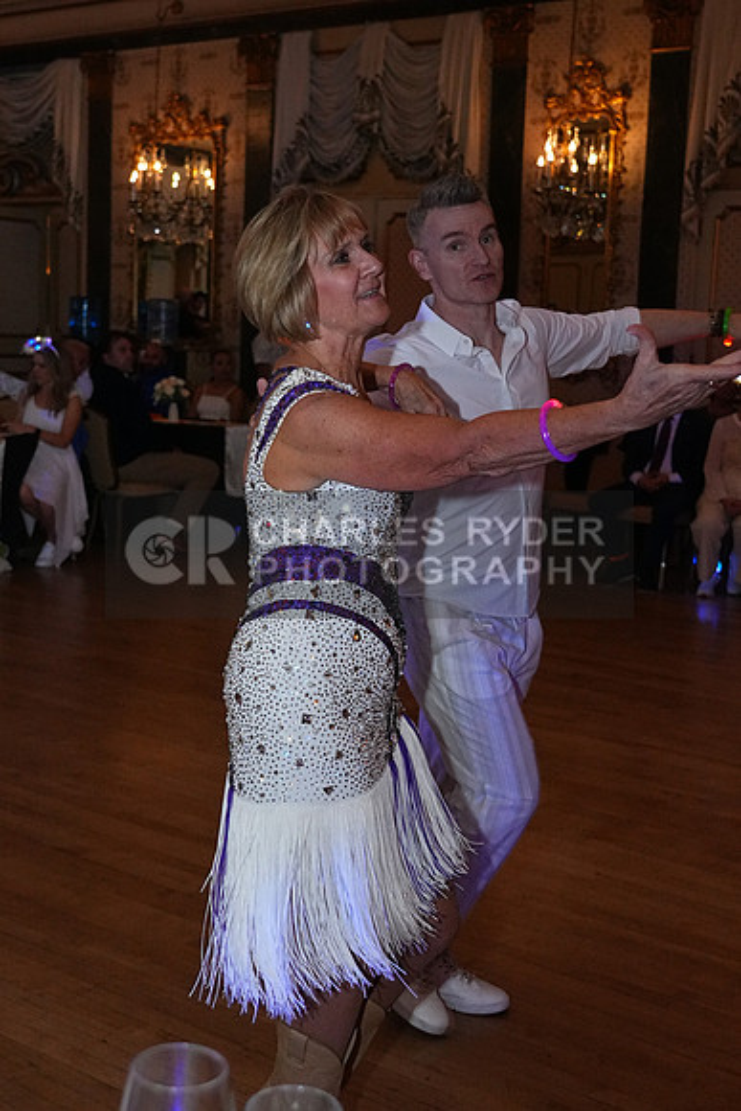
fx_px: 1419
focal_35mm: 46
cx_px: 370
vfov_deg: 42.7
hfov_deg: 29.3
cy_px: 556
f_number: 4
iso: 5000
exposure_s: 1/200
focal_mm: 31
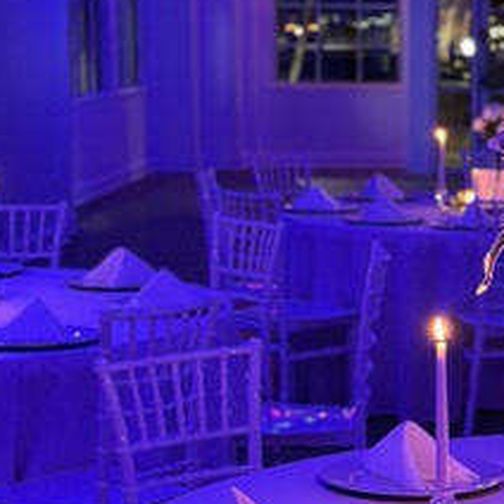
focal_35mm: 120
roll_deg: -0.6
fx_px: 1977
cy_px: 316
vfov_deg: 14.5
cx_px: 504
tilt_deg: -7.8
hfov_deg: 14.3
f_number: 1.78
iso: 800
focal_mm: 6.86
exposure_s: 1/34
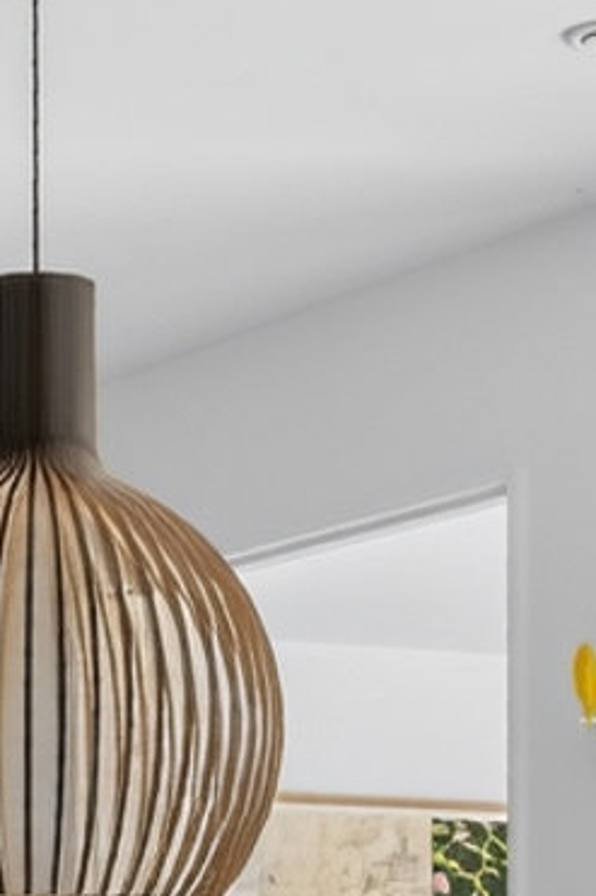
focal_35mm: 152
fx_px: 3778
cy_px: 1391
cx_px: 17
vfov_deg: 12.7
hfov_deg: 9.0
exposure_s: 1/4
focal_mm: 22
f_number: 8
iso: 400
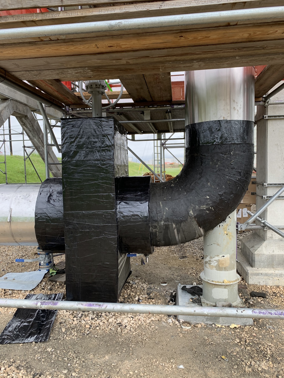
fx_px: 284
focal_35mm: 26
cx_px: 142
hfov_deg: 53.1
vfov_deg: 67.3
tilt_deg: -5.1
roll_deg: +1.2
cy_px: 189
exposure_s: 1/360
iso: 25
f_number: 1.8
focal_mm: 4.25
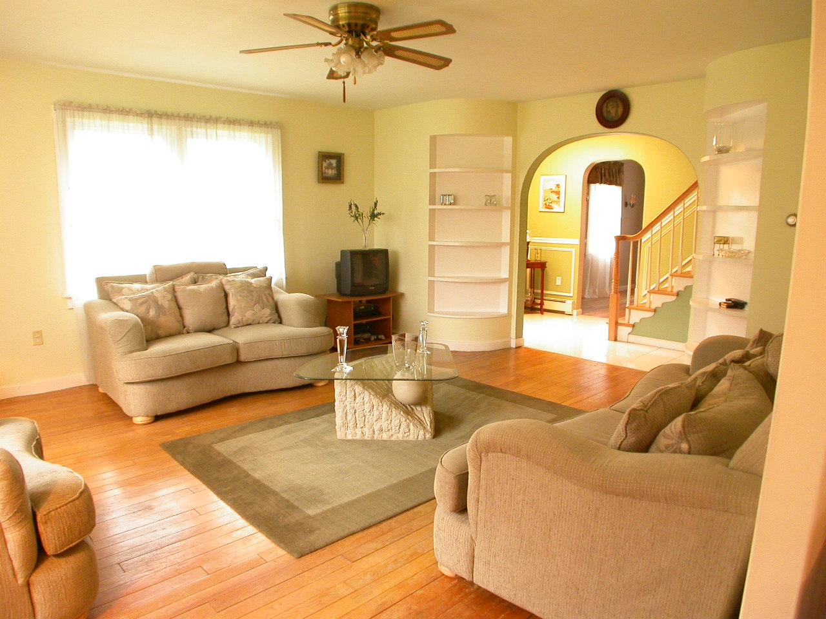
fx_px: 907
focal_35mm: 38
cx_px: 413
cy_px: 310
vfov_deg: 37.7
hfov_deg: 49.0
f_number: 2.6
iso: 184
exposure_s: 1/3.9
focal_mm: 7.85
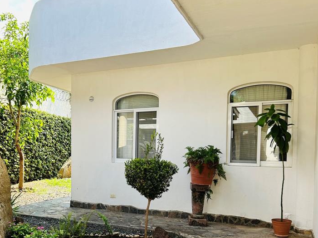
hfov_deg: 47.6
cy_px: 164
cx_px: 88
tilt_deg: -2.0
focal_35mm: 38
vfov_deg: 37.2
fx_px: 349
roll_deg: +0.3
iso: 50
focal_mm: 5.7
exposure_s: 1/902
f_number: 1.5
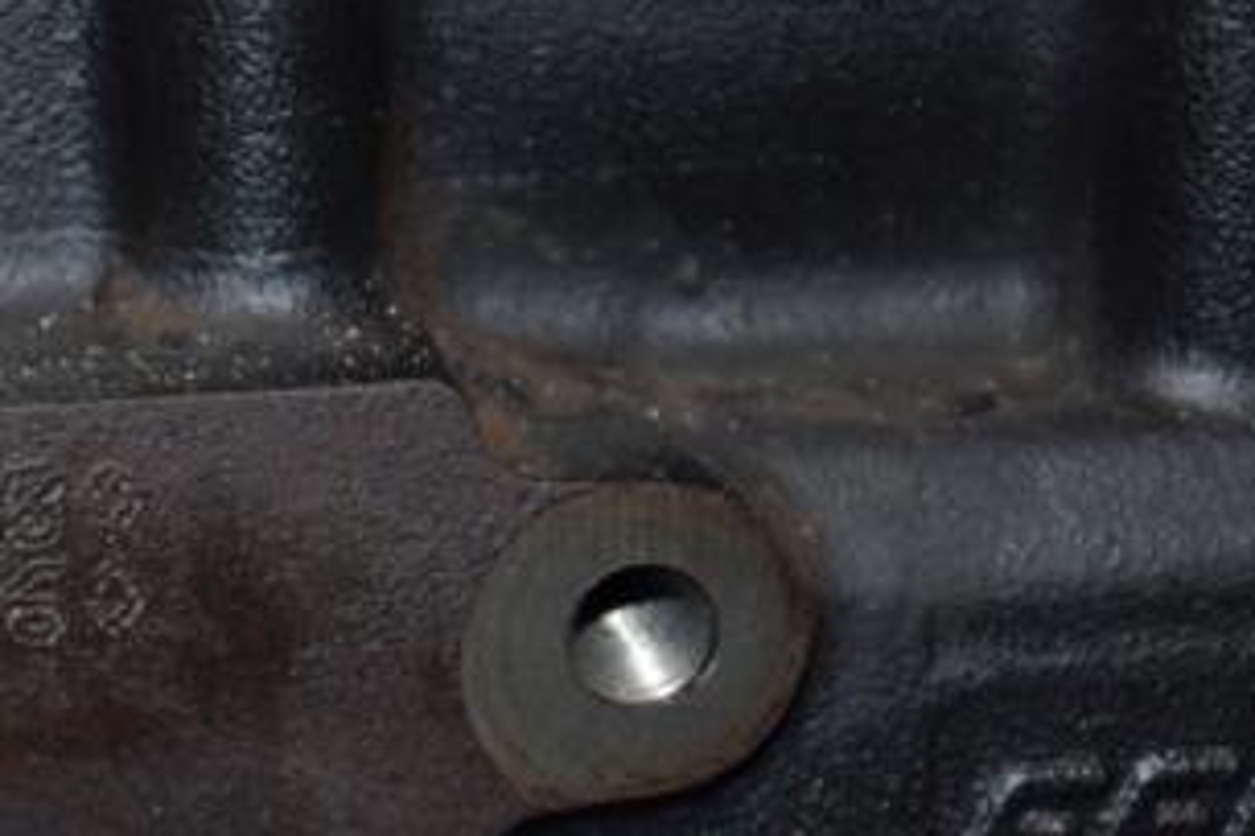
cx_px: 115
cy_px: 675
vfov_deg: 5.8
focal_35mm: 236
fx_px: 8222
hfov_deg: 8.7
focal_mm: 80
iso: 800
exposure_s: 1/60
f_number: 5.3
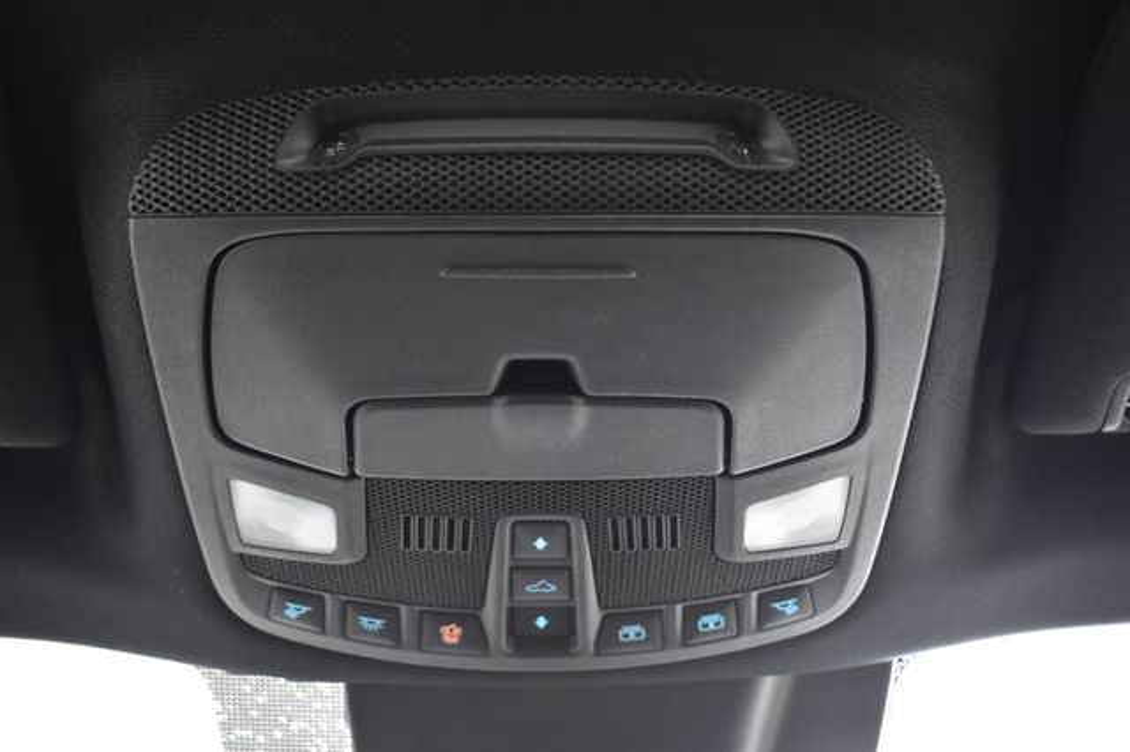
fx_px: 1129
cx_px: 565
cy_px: 376
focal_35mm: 36
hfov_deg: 53.2
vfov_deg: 36.8
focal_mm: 24
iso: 1600
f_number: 4.5
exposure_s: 1/15
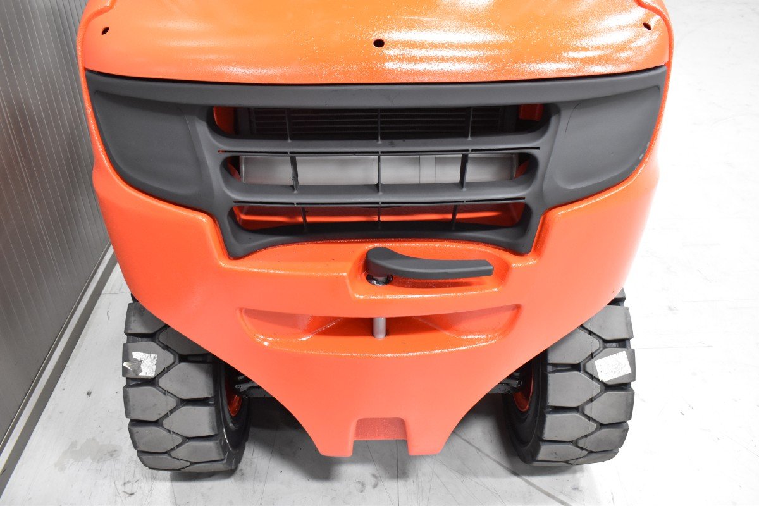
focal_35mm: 32
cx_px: 380
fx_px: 664
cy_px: 253
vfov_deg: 41.7
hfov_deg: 59.5
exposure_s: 1/15
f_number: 5
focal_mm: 21
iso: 1600
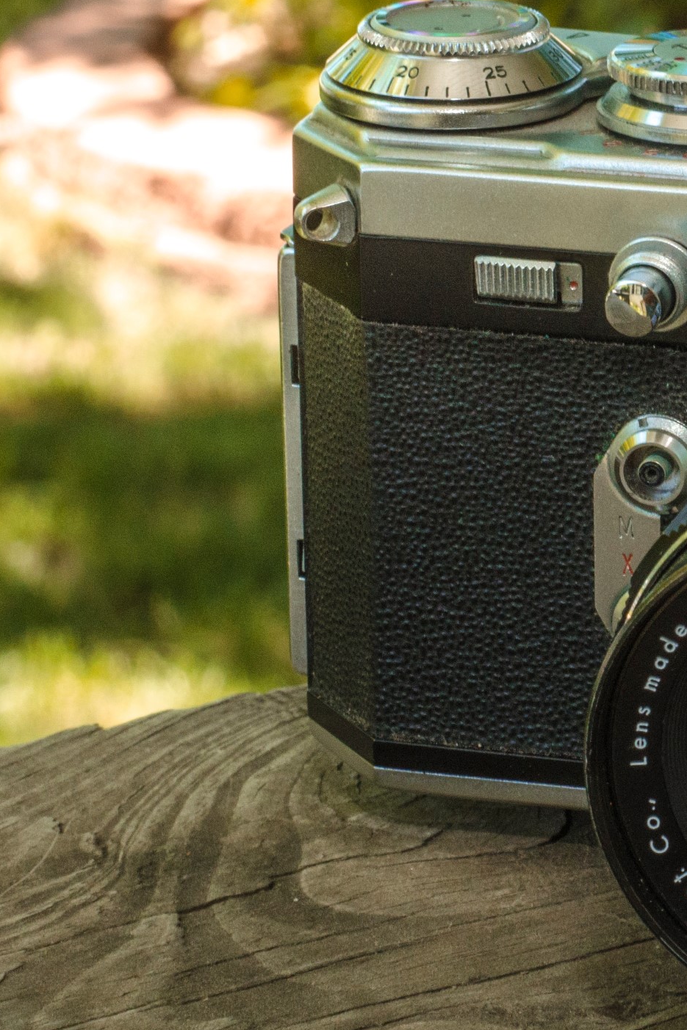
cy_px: 480
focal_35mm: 272
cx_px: 960
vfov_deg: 7.6
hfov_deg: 5.0
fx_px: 7789
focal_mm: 85
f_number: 16
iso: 800
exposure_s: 1/60
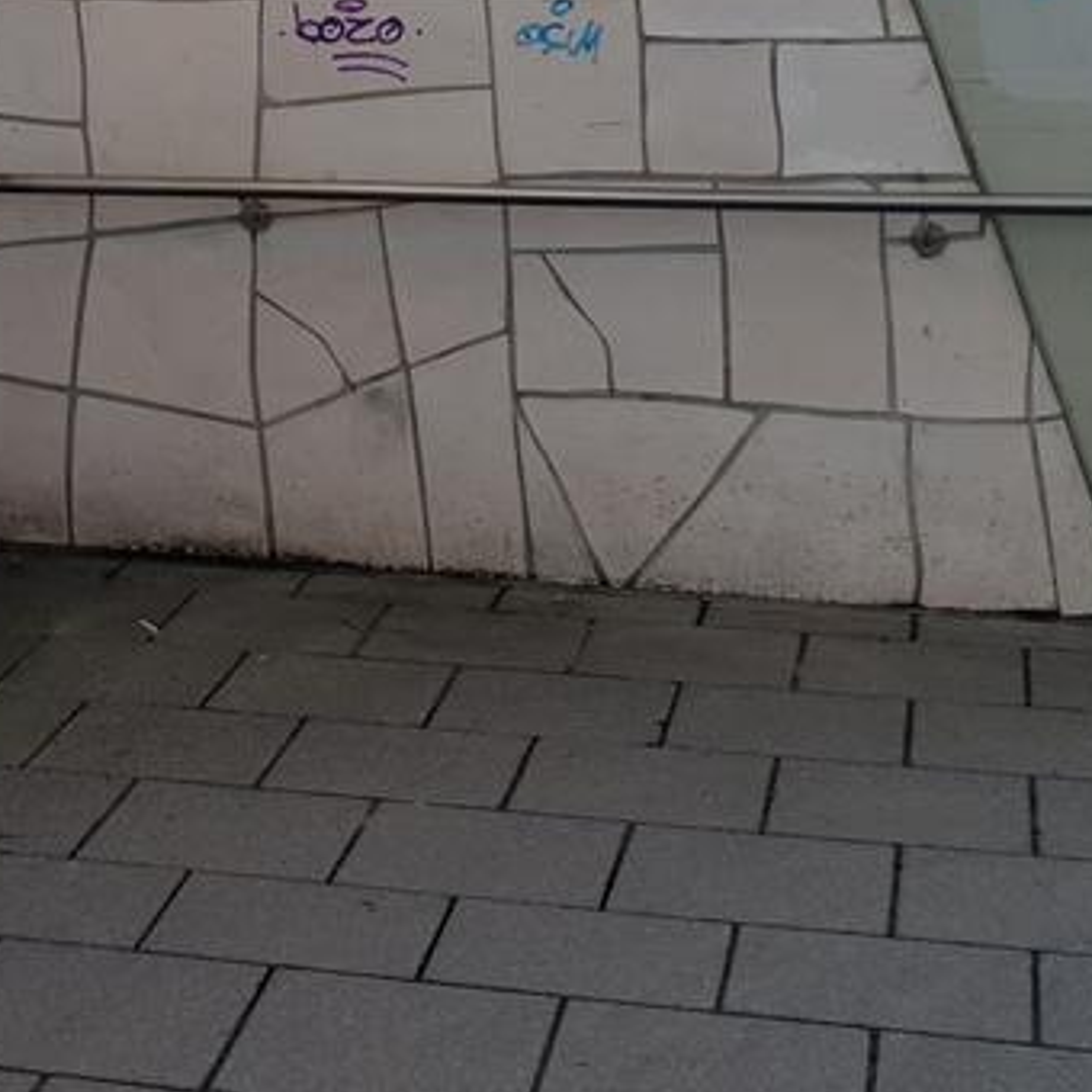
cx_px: 29
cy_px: -32
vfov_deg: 20.6
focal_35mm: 81
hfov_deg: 20.8
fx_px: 2891
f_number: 2.4
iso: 50
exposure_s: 1/349
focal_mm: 4.3
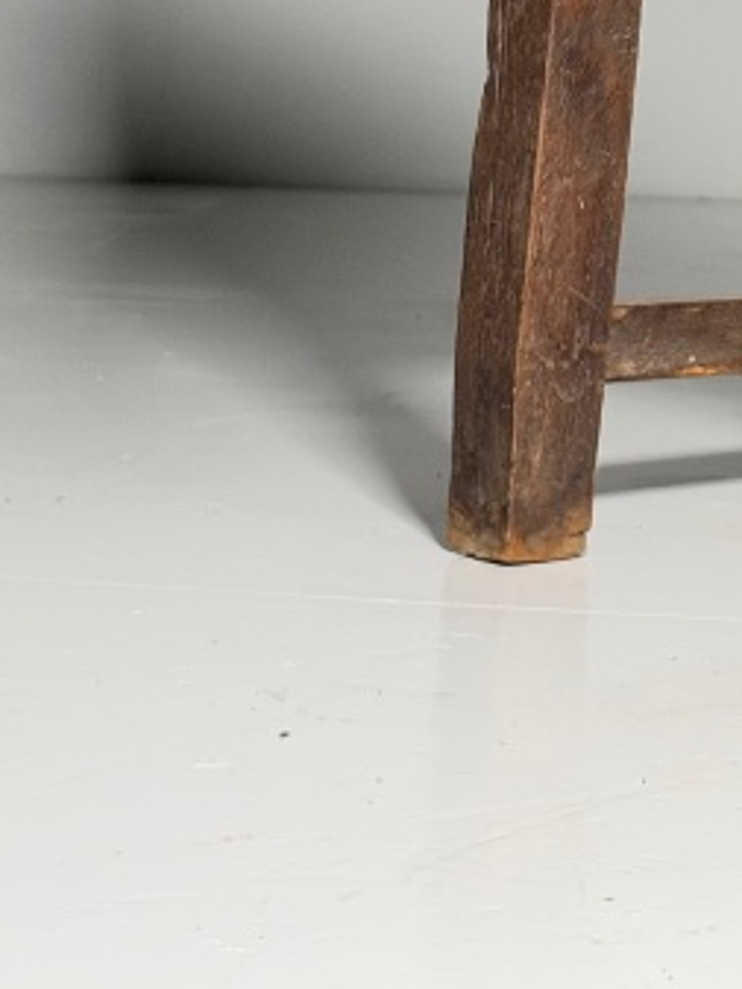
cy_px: -346
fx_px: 3456
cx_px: 1258
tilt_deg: +3.0
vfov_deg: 15.4
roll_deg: -3.5
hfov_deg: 11.5
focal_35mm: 121
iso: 250
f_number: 1.48
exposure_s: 1/65
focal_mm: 6.93
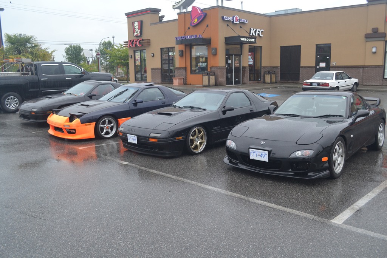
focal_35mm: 30
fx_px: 323
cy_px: 129
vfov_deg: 43.6
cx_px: 194
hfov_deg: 61.9
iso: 400
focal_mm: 20
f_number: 5.6
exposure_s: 1/125
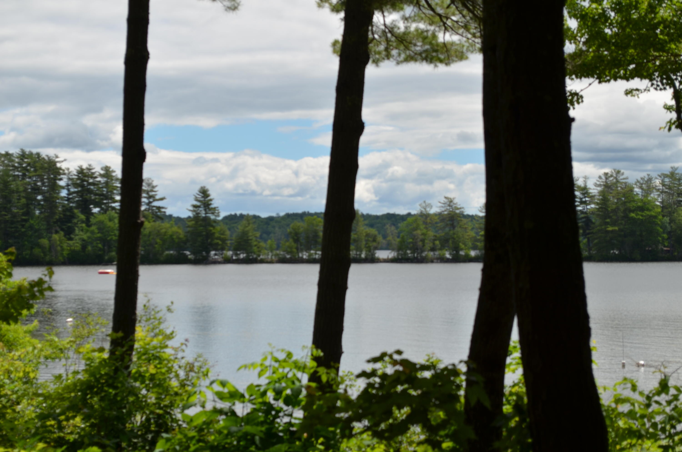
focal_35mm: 82
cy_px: 226
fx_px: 1560
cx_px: 341
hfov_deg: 24.7
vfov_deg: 16.5
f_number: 9
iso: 100
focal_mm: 55
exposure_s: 1/320
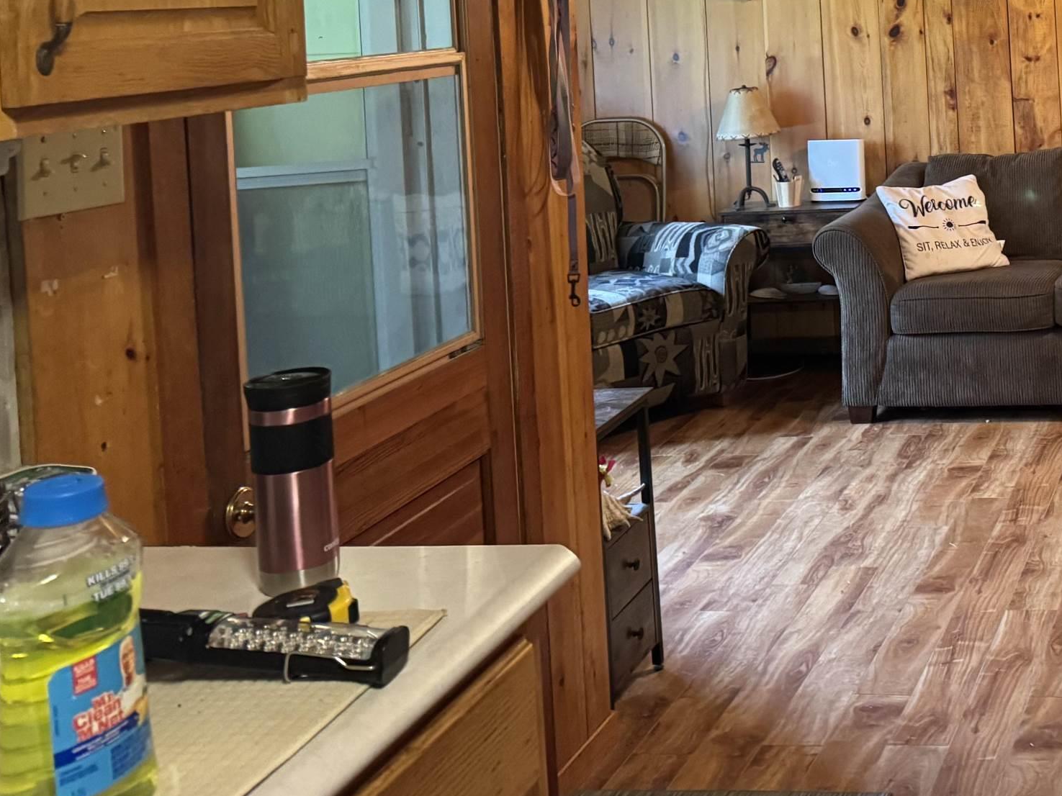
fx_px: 1534
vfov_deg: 27.3
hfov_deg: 34.3
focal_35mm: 50
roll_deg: +2.1
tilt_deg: -0.6
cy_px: -17
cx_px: 1092
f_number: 1.78
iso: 800
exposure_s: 1/60
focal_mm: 6.76
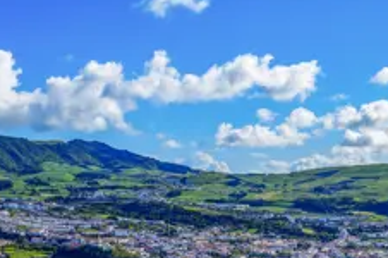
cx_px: 218
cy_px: 205
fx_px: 775
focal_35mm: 72
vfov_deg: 18.7
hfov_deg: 28.1
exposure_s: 1/200
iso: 100
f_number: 10
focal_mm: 33
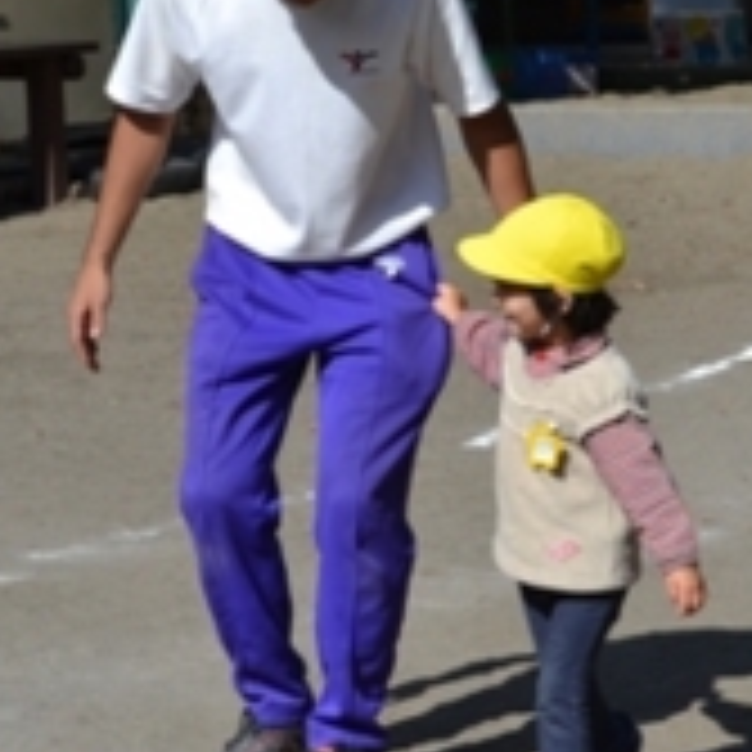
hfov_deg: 10.4
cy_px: 385
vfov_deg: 10.4
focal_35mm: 168
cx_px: 473
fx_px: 4130
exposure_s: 1/250
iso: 100
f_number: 8
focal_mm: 55
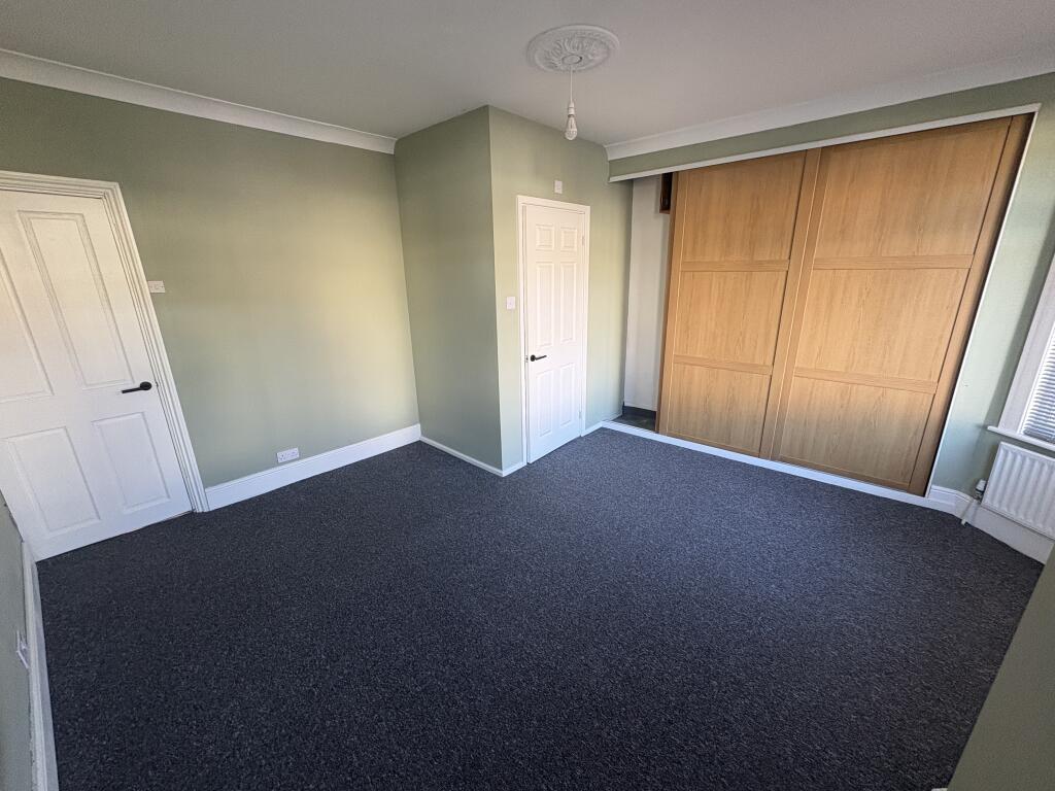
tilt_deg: -16.4
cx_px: 528
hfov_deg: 102.1
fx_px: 427
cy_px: 396
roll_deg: +1.5
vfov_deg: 85.7
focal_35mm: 14
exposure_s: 1/99
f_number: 2.2
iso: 200
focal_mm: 2.22
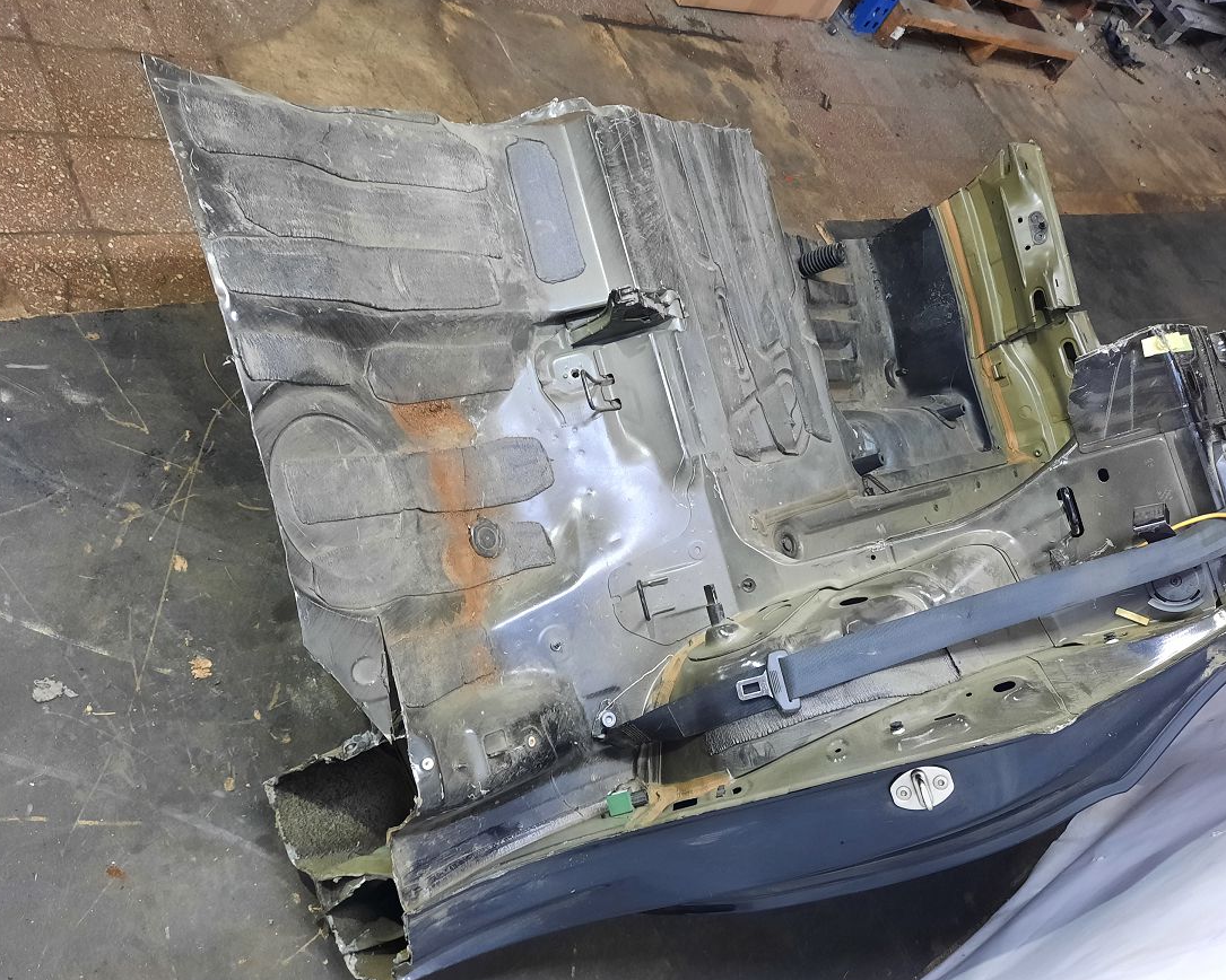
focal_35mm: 27
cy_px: 505
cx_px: 667
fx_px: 980
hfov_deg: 64.0
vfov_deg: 53.2
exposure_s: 1/33
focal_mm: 4.6
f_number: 2
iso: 320
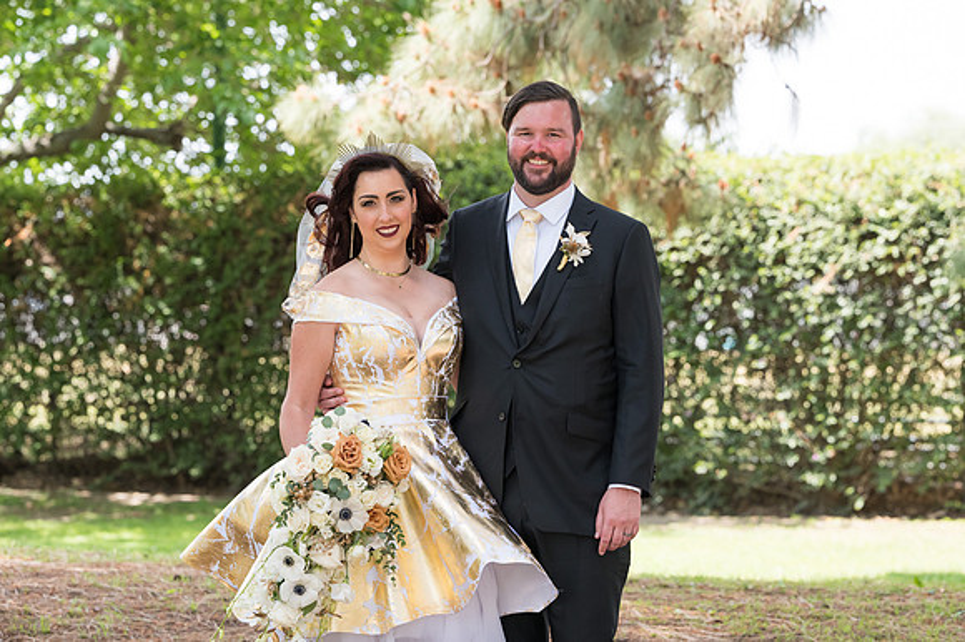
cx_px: 510
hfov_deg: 15.5
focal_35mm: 132
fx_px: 3539
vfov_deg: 10.4
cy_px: 303
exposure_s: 1/640
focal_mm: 125
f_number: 5.6
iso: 500
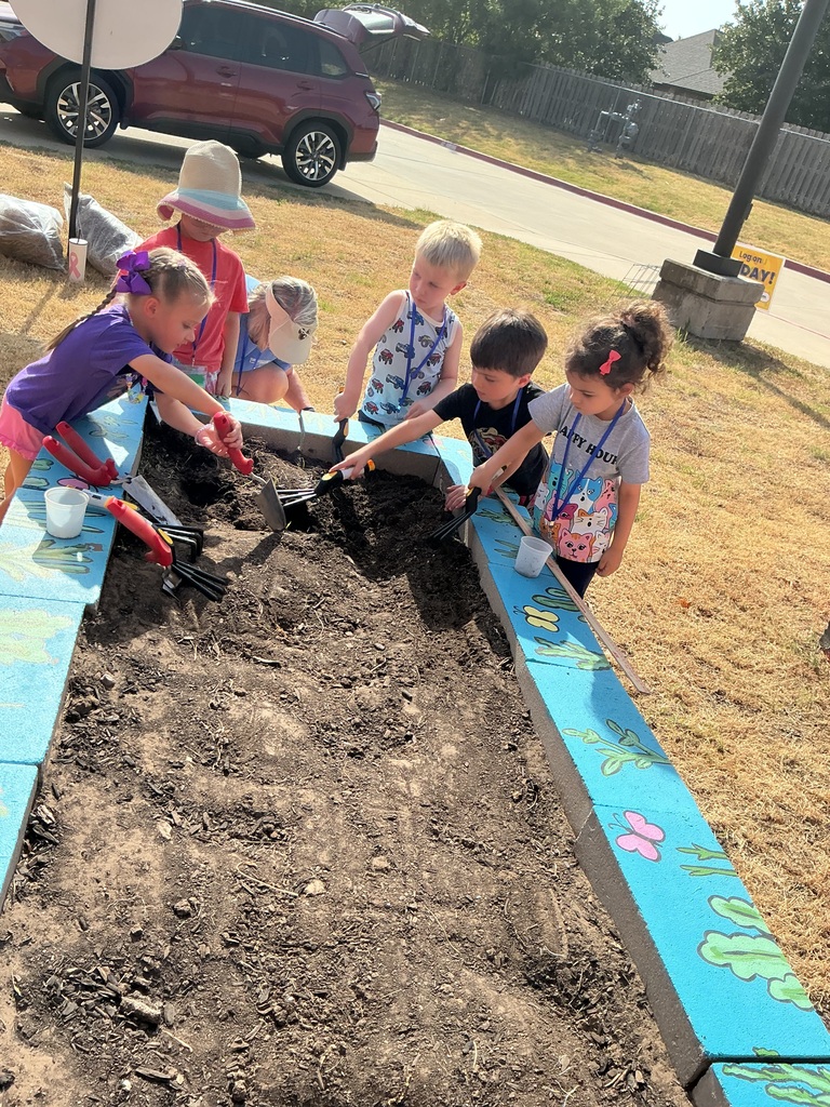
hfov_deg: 48.2
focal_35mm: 29
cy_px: 554
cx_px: 415
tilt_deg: -28.2
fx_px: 927
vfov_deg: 61.7
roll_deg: -15.9
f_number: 1.8
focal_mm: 3
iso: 25
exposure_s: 1/1195
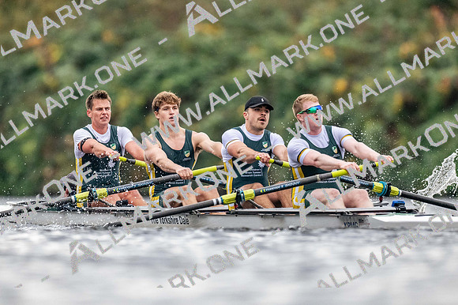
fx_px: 11443
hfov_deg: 2.3
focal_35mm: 900
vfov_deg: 1.5
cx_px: 229
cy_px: 152
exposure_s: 1/2500
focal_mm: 600
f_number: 4
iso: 3200
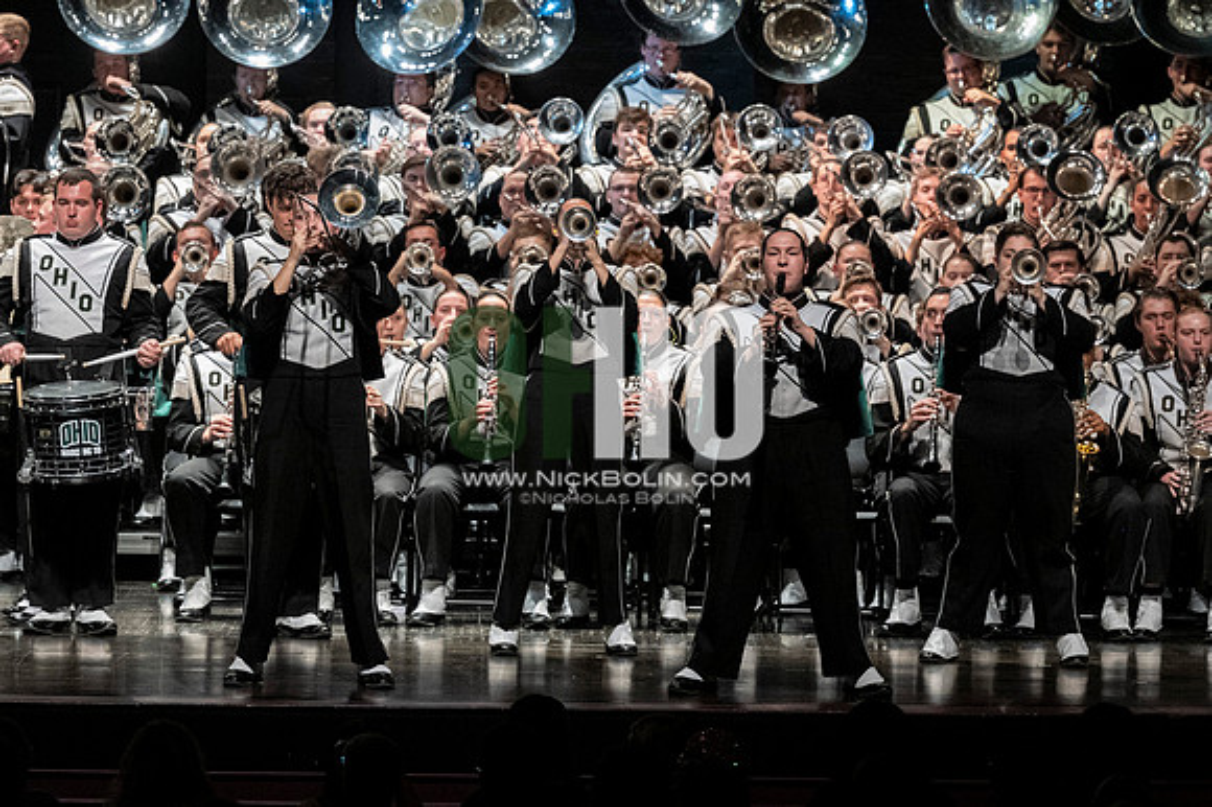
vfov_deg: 6.5
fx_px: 7066
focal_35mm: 210
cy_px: 404
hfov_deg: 9.8
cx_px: 606
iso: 4000
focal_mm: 140
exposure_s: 1/500
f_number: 4
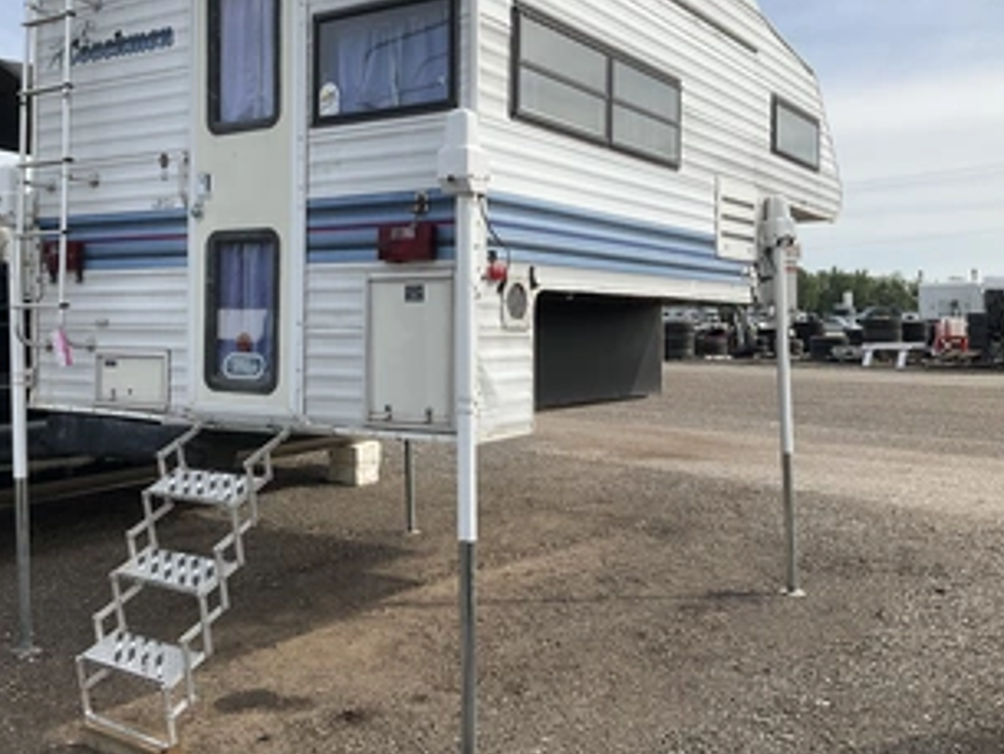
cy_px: 300
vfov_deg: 37.6
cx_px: 415
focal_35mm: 38
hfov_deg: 48.7
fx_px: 1103
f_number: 1.8
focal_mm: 3
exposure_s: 1/1730
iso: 25
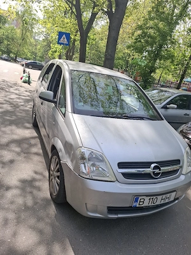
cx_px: 96
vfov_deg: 73.9
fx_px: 169
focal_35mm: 23
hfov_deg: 58.9
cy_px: 128
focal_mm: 5.54
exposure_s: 1/909
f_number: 1.8
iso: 50
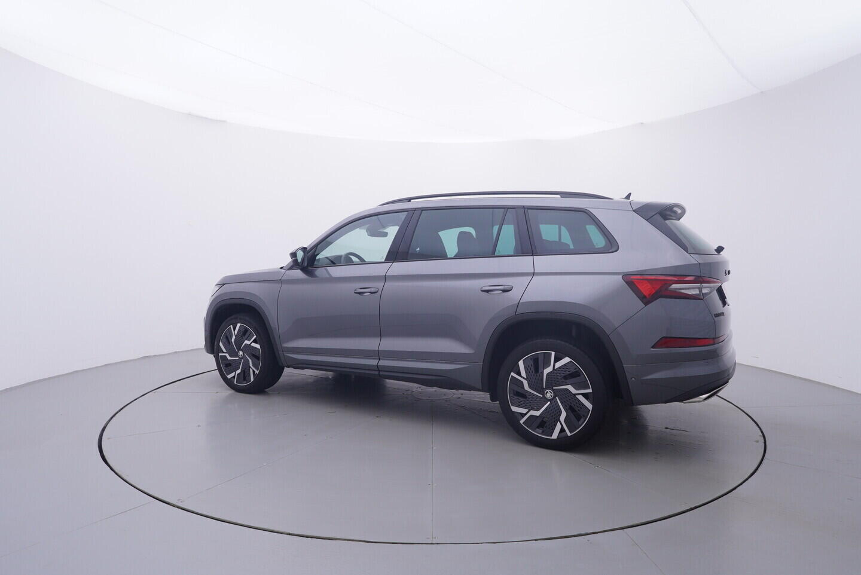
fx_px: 538
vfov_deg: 56.2
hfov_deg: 77.3
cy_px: 288
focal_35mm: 22
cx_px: 430
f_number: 5
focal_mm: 15
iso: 200
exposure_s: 1/80
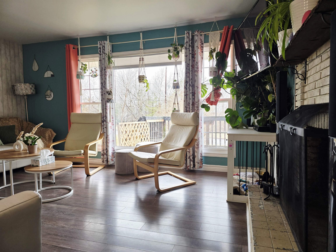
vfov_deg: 58.9
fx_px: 223
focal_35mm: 23
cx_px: 168
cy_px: 126
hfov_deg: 73.9
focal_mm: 6.3
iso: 80
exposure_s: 1/120
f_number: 1.7
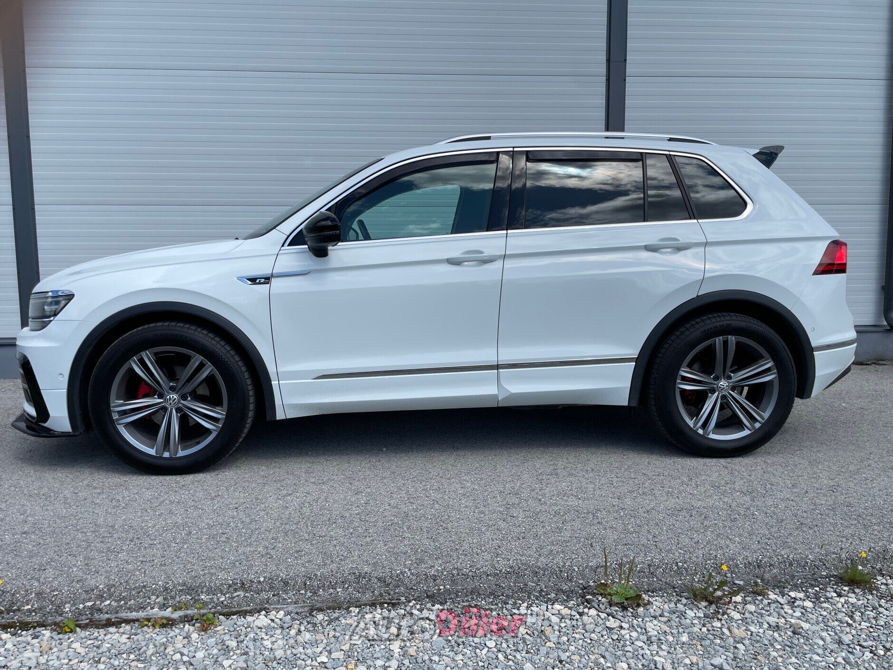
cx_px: 437
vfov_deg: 51.4
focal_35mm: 27
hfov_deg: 65.3
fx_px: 697
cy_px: 344
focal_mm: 4.2
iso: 32
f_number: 1.6
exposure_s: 1/4000
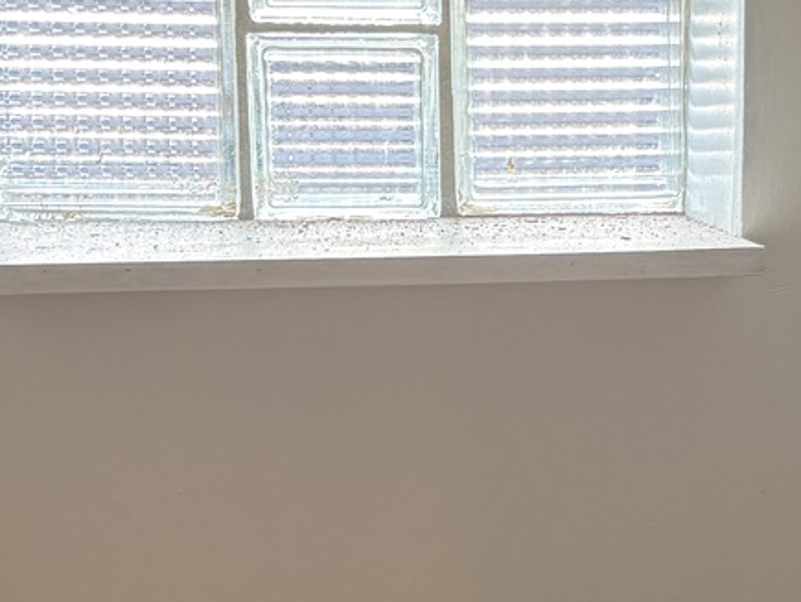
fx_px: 1992
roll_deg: +0.1
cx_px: 635
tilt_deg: -12.2
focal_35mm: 86
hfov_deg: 22.4
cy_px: 479
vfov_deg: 17.1
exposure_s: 1/60
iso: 125
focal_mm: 5.96
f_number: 1.6
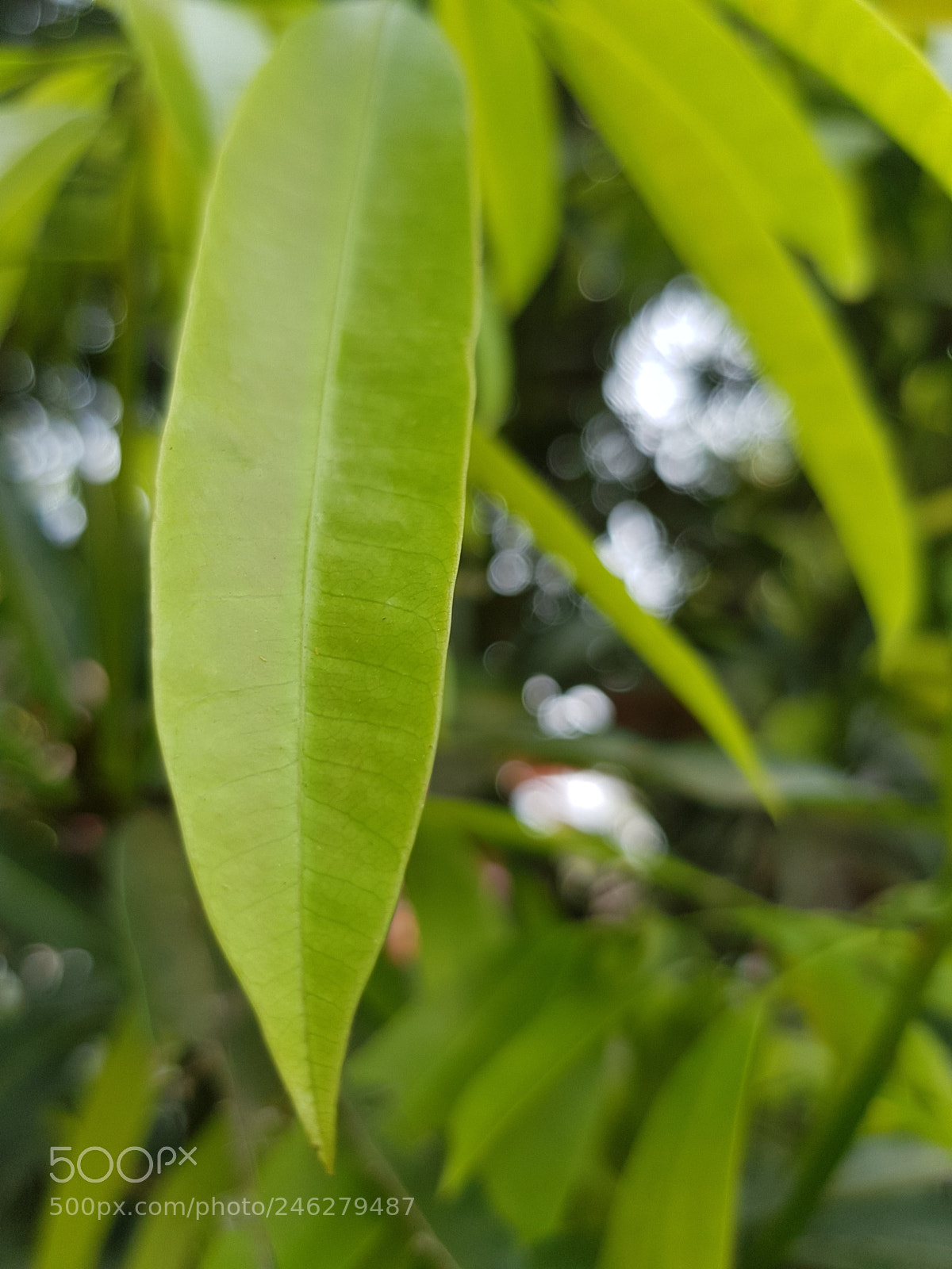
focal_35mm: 26
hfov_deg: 53.1
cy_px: 634
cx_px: 476
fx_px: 953
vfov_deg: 67.3
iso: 40
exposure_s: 1/377
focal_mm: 4.2
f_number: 1.7
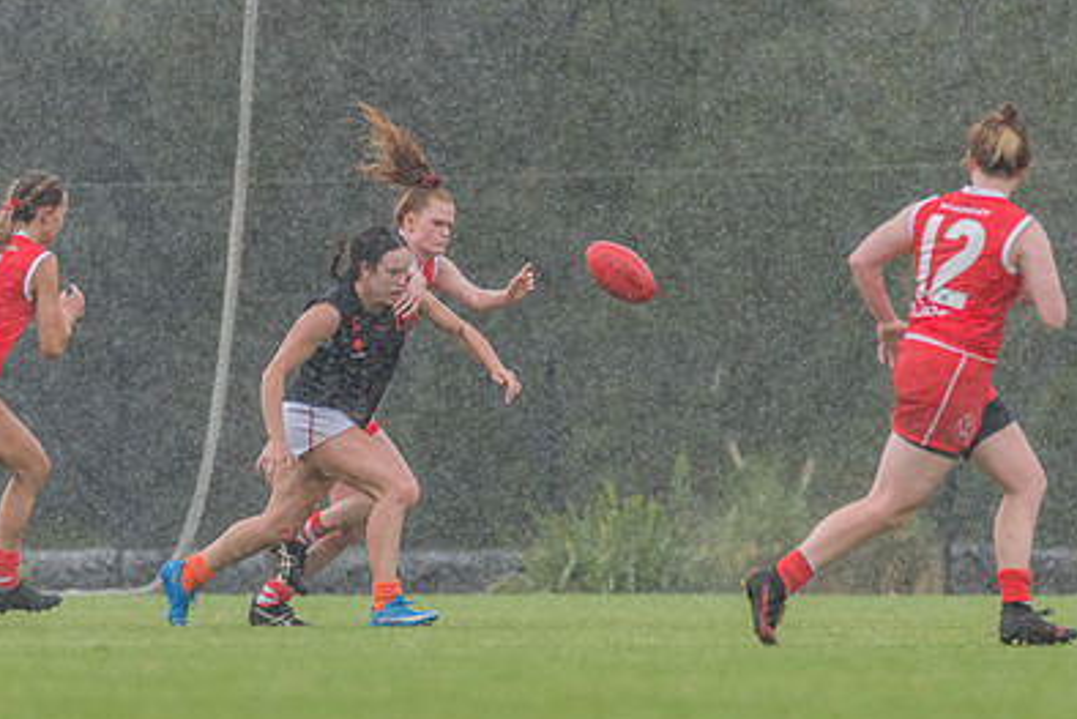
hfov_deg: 2.6
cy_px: 289
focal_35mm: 805
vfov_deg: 1.7
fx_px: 24090
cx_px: 419
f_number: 6.3
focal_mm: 460
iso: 1800
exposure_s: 1/1250
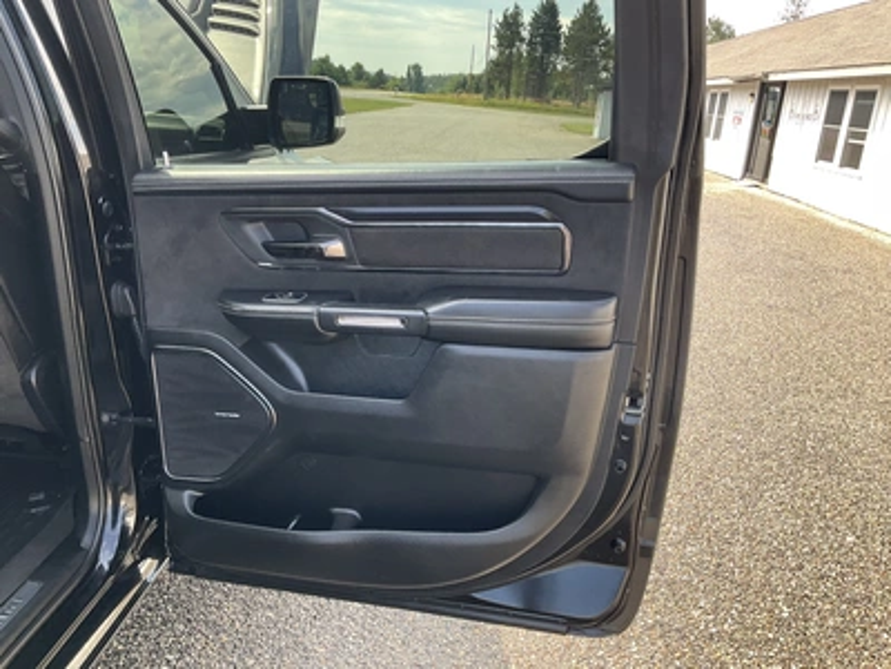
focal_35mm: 29
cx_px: 446
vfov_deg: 48.2
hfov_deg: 61.7
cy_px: 334
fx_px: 746
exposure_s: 1/122
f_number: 1.8
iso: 20
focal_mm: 3
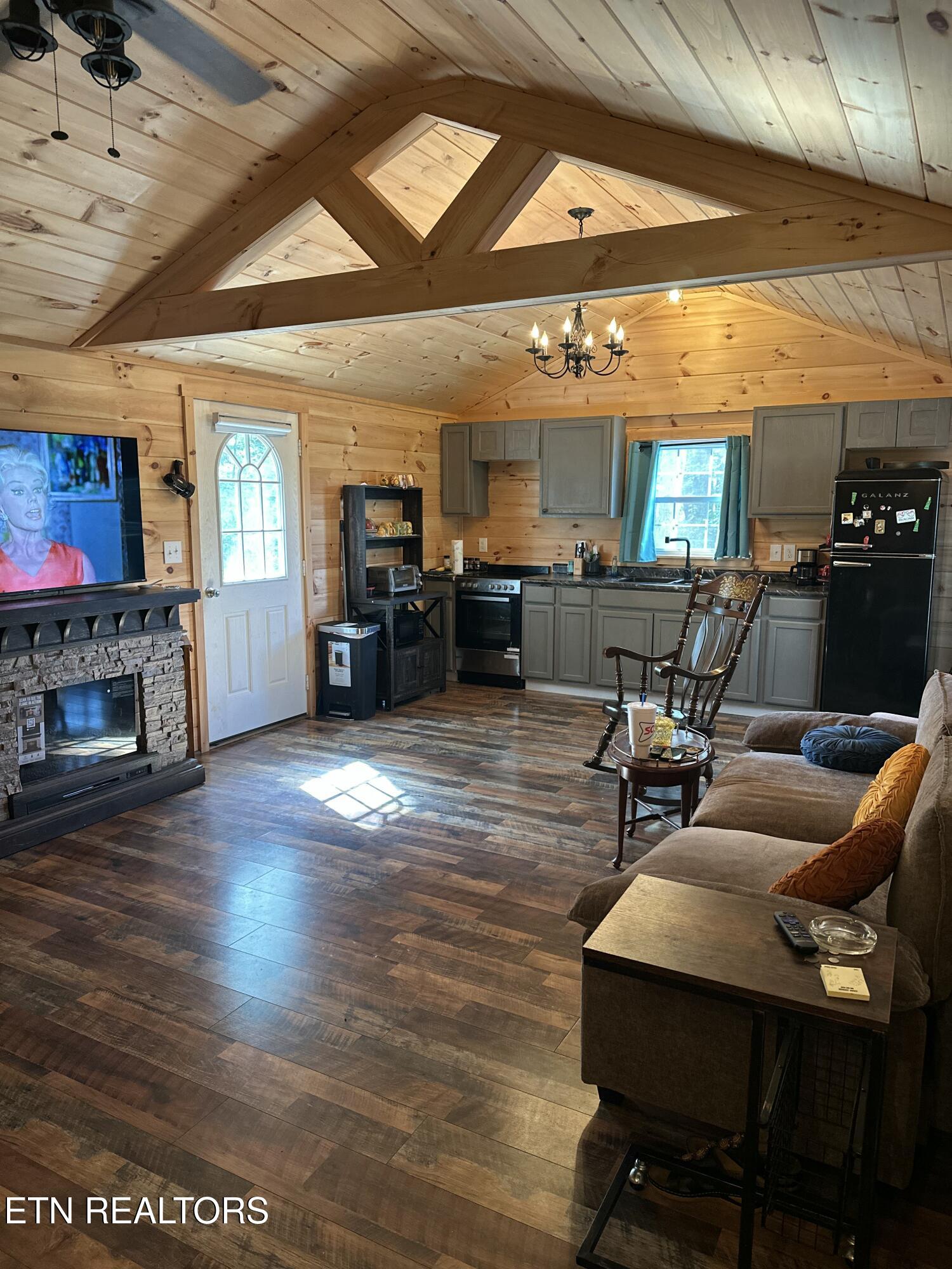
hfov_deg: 56.8
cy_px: 634
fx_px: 880
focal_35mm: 24
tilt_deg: -7.4
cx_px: 476
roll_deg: -0.9
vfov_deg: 71.6
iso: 320
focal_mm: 6.86
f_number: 1.78
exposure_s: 1/60
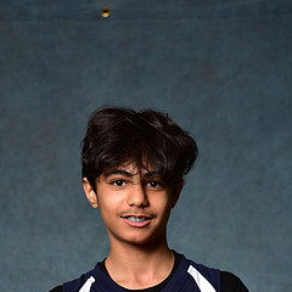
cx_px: 117
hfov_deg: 12.1
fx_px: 1374
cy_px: 352
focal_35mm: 144
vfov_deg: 11.9
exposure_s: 1/200
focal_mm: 70
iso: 100
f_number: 5
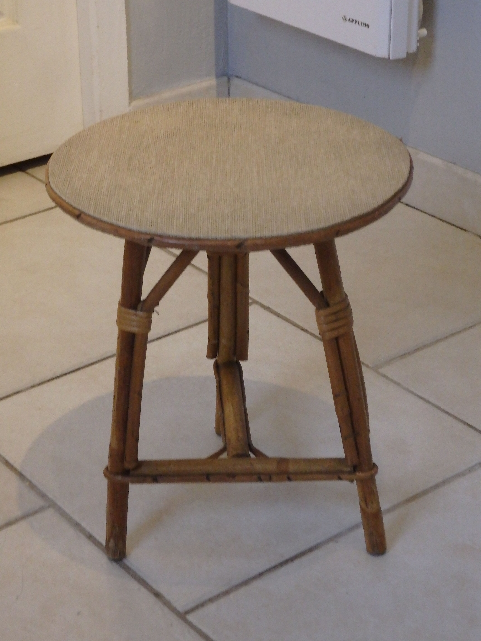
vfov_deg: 26.7
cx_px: 240
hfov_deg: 20.2
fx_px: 1352
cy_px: 320
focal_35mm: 73
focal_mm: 13.1
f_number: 4.5
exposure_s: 1/20
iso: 800
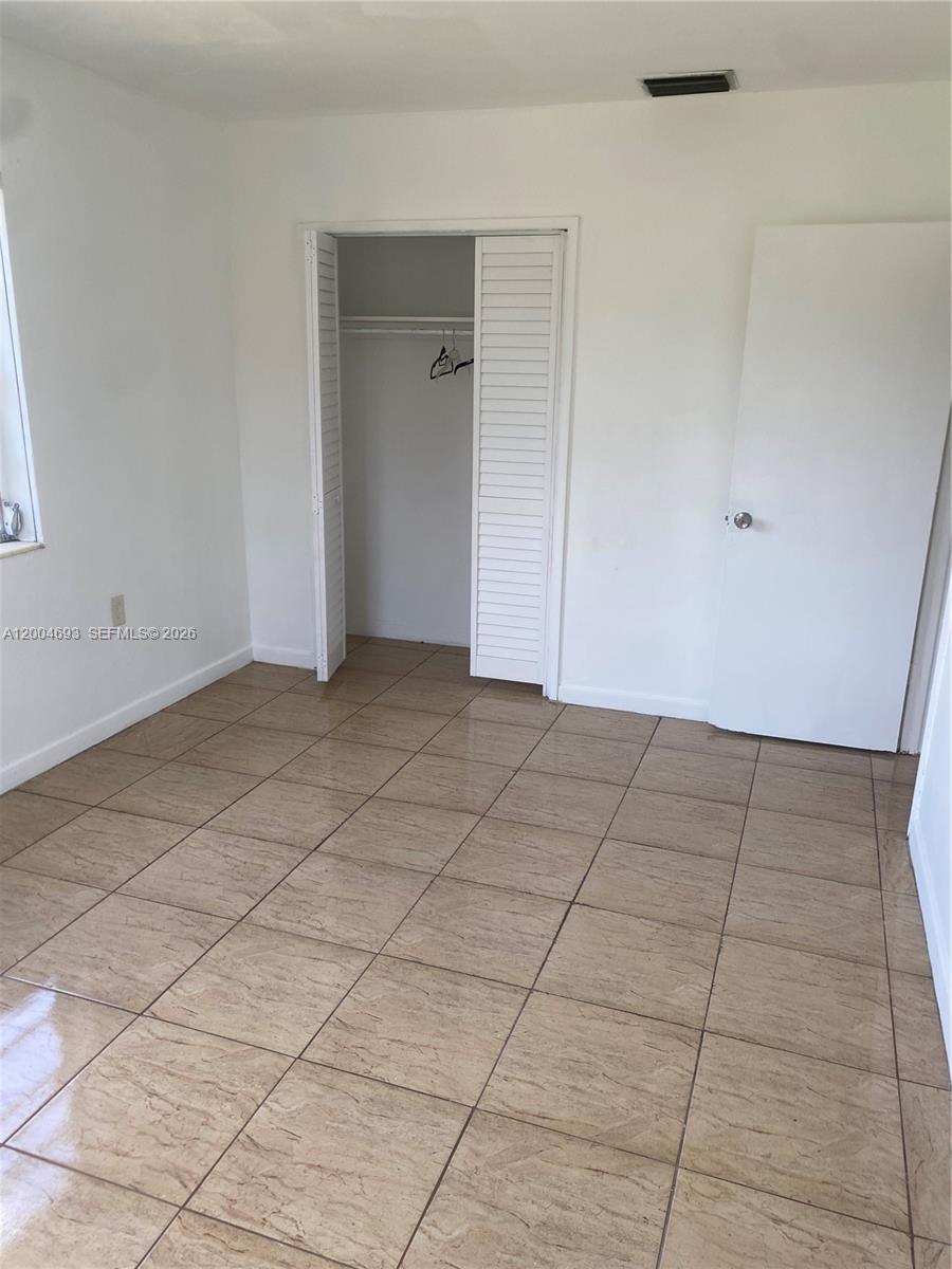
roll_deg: +0.4
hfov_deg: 53.1
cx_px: 476
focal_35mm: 26
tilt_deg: -15.8
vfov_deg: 67.3
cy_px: 634
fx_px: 953
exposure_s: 1/122
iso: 40
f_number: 1.8
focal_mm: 4.25
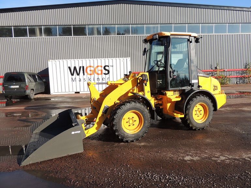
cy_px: 92
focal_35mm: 25
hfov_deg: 69.4
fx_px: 181
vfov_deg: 54.9
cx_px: 125
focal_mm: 4.3
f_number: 3
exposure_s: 1/1000
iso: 100
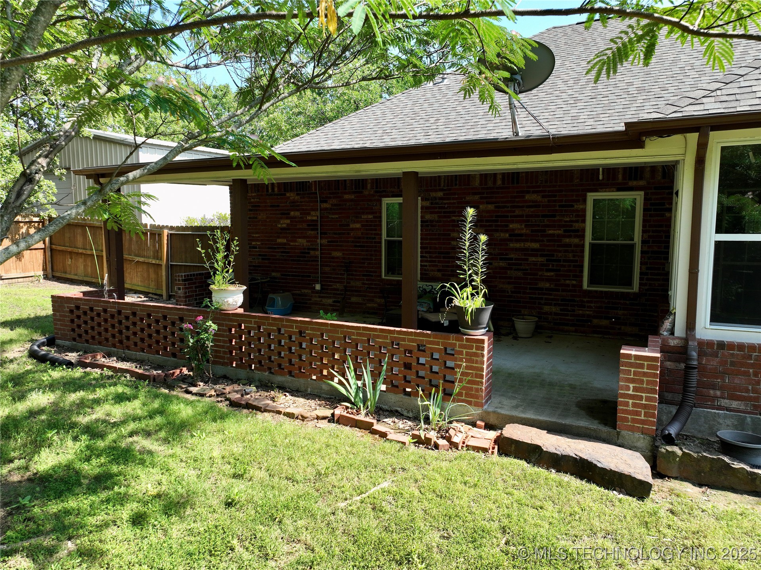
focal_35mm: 24
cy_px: 285
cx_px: 380
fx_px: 527
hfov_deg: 71.6
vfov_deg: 56.8
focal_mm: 12.29
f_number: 2.8
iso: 130
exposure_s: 1/800
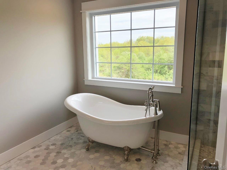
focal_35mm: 28
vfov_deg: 49.7
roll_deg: +1.5
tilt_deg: -10.1
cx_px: 114
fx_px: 184
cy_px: 85
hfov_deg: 63.4
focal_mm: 3.99
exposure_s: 1/245
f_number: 1.8
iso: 20
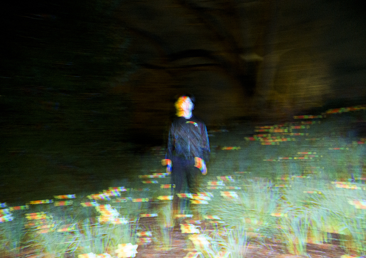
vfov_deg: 47.9
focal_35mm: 28
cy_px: 129
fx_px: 290
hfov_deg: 64.5
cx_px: 173
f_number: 6.3
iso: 6400
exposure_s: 1/2.5
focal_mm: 18
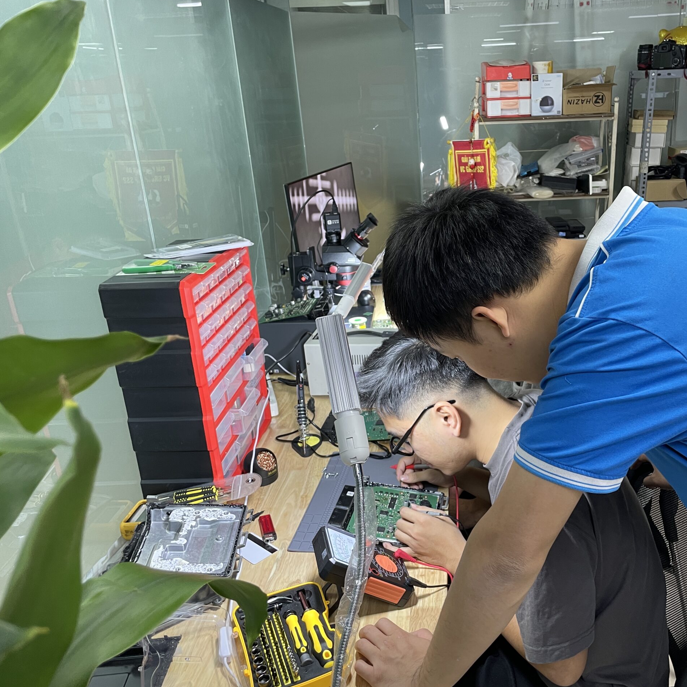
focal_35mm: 31
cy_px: 342
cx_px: 446
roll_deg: +2.5
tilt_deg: -21.9
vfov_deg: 52.5
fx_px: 696
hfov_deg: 51.8
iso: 80
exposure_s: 1/50
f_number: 1.6
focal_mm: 4.2
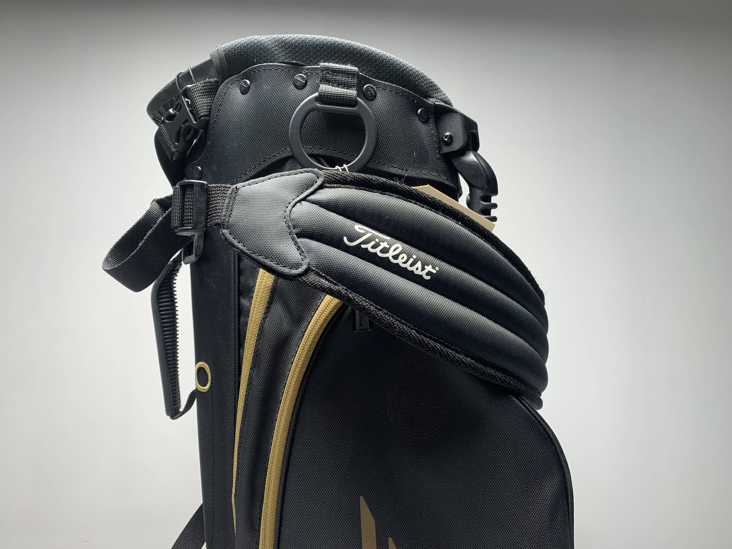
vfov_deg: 53.1
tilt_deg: +0.3
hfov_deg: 67.3
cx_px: 366
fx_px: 550
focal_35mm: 26
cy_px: 274
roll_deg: +1.0
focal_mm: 4.25
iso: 25
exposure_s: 1/179
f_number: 1.8
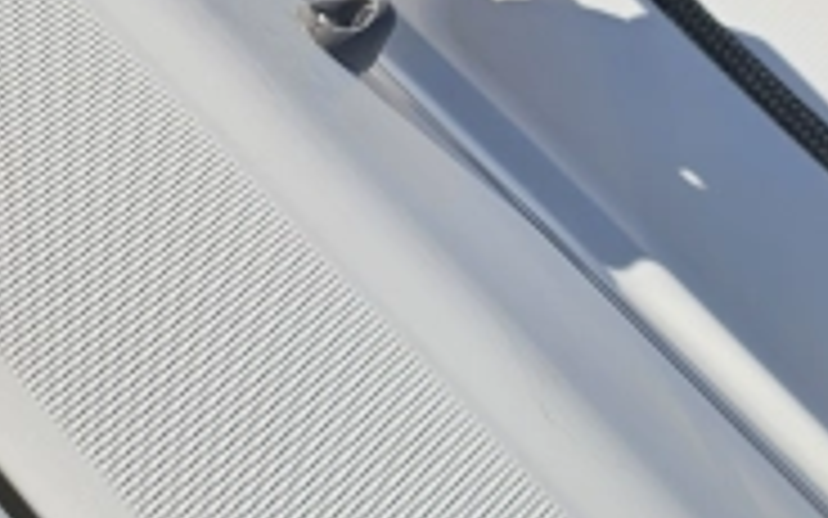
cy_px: 11
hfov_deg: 27.5
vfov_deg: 17.5
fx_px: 1647
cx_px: 144
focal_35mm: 73
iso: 12
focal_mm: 6.3
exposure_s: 1/1580
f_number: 1.7
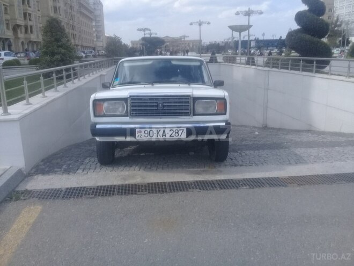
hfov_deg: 58.4
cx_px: 177
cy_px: 133
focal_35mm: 31
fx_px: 317
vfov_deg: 45.4
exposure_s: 1/984
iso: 50
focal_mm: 3.3
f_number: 2.2
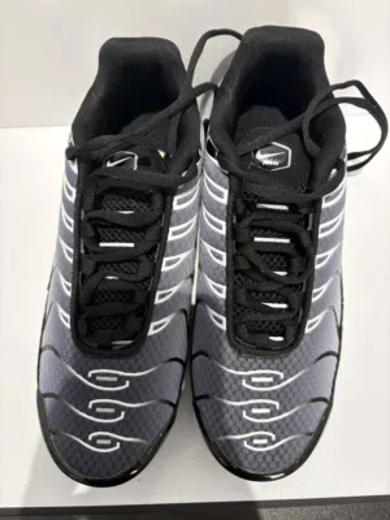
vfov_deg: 67.3
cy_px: 260
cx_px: 195
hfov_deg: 53.1
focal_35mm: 26
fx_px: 391
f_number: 1.6
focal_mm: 5.96
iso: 125
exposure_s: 1/50
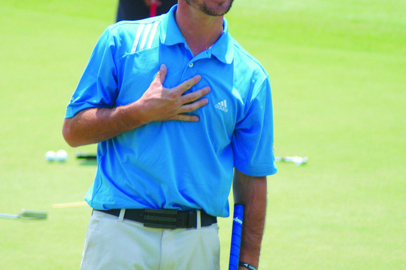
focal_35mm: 465
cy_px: 108
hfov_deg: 4.4
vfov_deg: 3.0
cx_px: 173
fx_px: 5239
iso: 400
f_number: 8
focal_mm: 210
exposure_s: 1/750
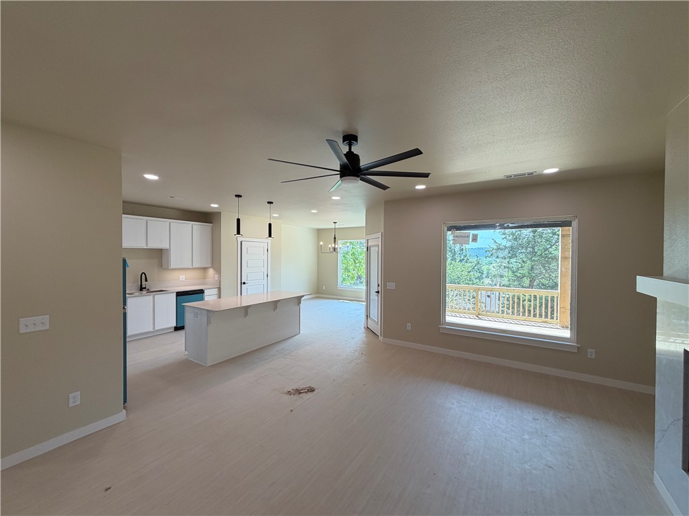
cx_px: 344
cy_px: 258
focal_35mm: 14
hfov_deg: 102.1
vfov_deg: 85.7
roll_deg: -1.4
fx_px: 279
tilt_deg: -1.4
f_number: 2.2
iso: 80
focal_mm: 2.22
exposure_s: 1/120
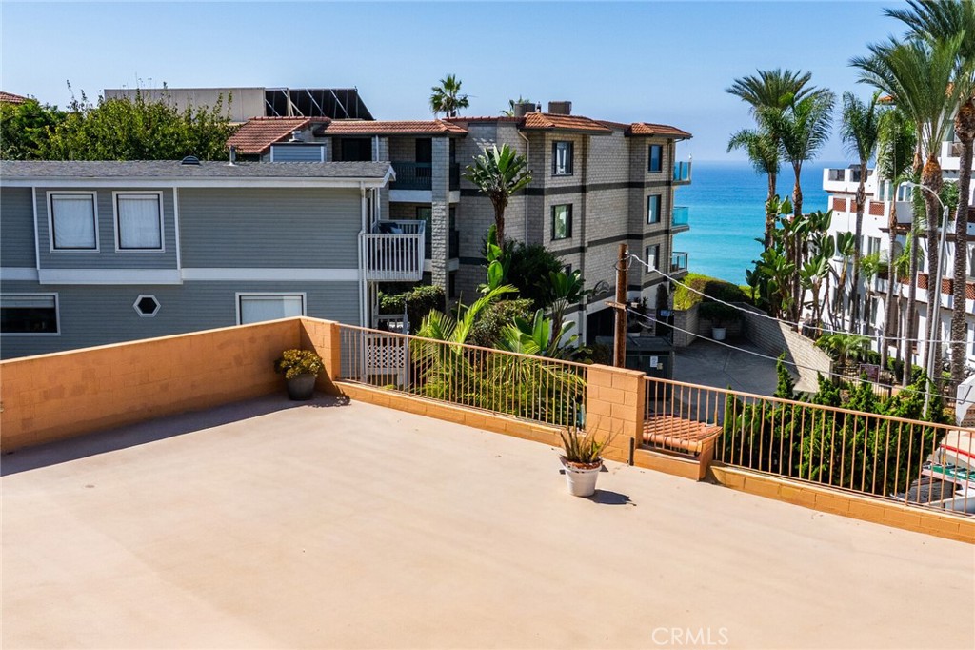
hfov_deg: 53.1
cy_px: 325
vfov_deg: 36.8
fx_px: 975
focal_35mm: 36
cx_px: 488
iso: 1000
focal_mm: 24
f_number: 6.3
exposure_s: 1/3200
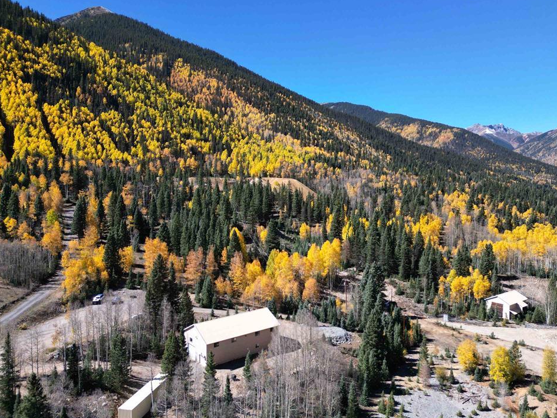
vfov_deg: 53.1
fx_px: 418
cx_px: 291
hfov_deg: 67.3
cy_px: 208
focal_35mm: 26
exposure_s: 1/40
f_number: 1.7
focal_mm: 6.72
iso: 100
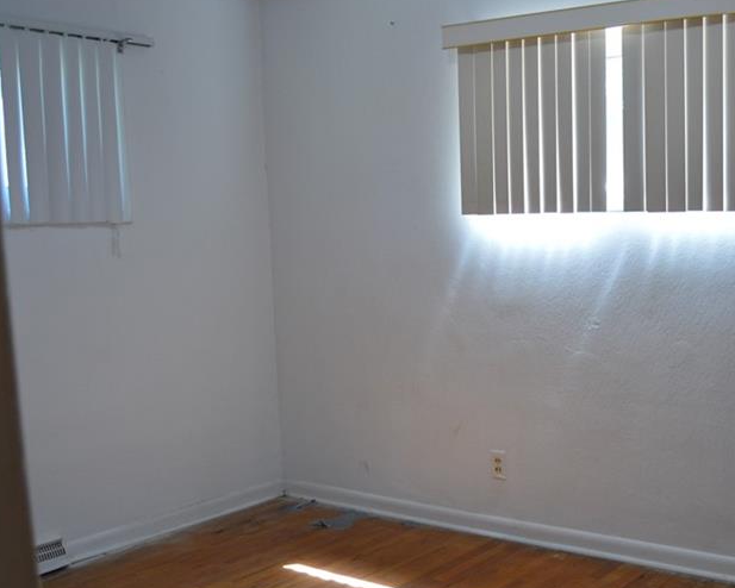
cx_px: 563
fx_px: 914
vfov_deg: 35.6
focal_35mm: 42
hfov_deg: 42.3
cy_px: 339
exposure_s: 1/60
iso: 500
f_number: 3.5
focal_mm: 18
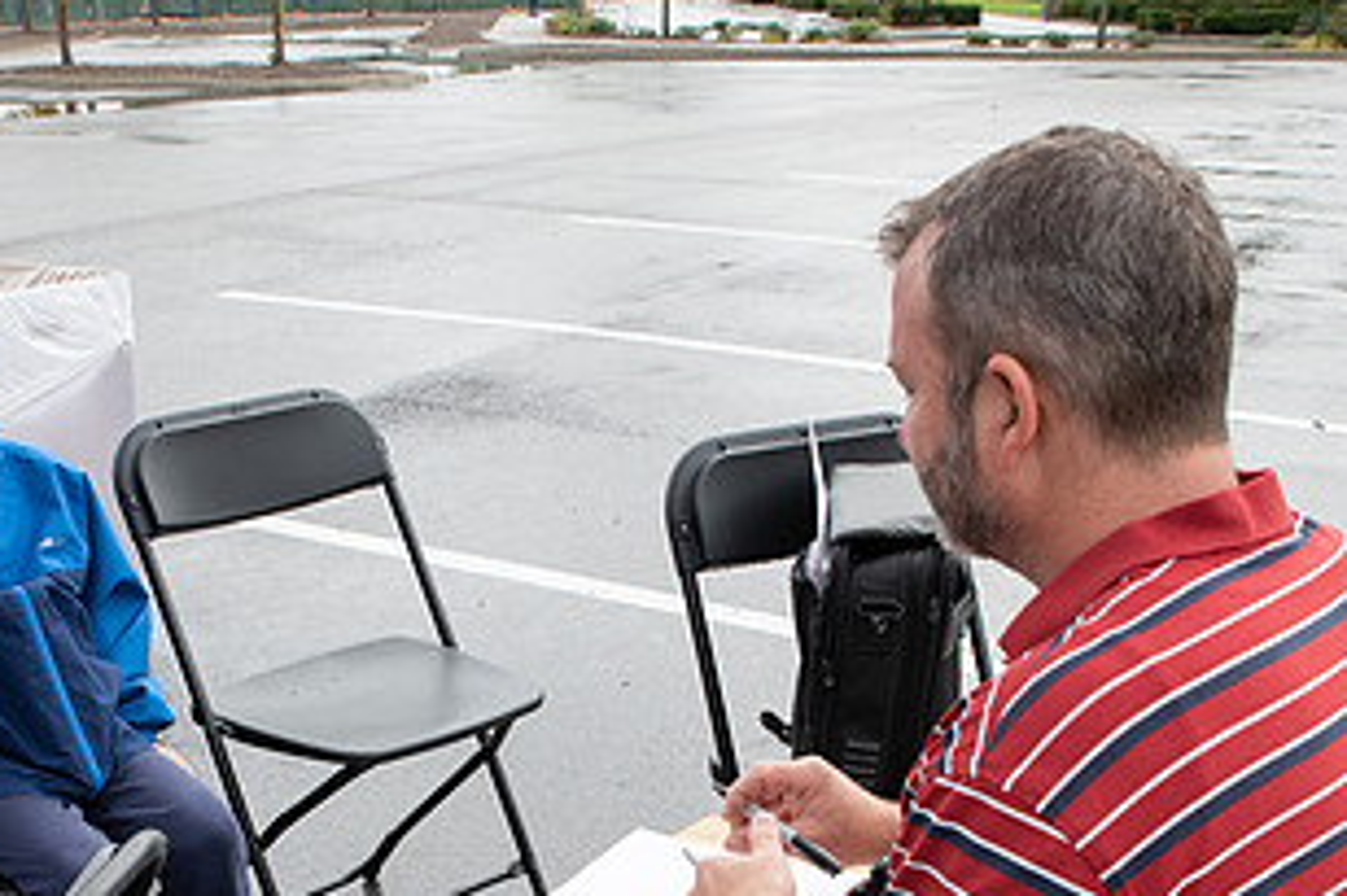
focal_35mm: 49
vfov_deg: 26.6
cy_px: 804
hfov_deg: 40.1
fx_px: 1832
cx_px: 499
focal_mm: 26
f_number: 7.1
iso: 400
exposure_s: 1/320
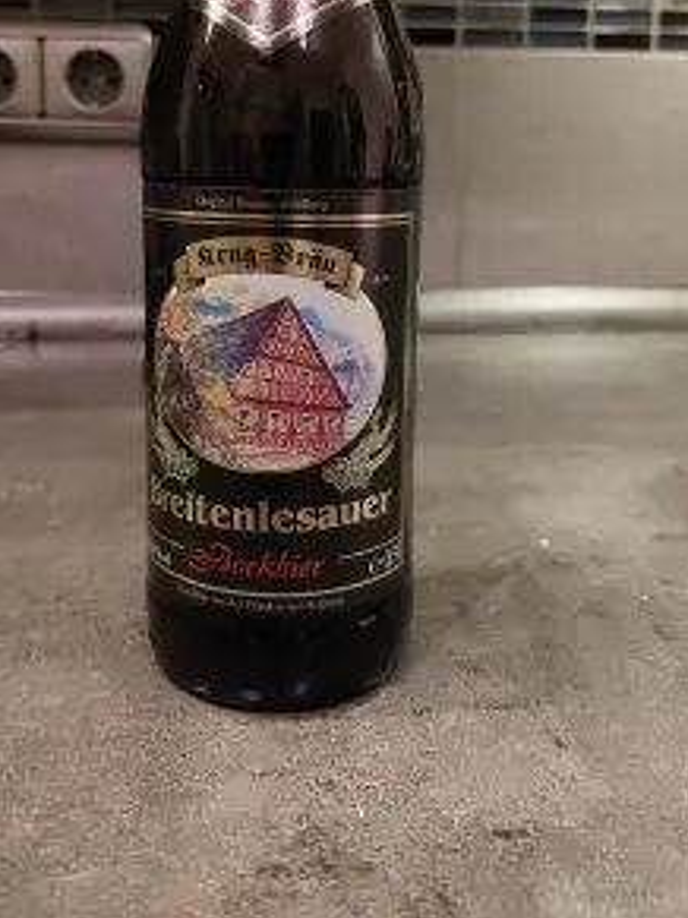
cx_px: 319
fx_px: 875
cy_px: 290
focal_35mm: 33
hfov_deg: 42.9
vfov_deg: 54.0
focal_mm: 5.23
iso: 1000
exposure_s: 1/25
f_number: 1.8
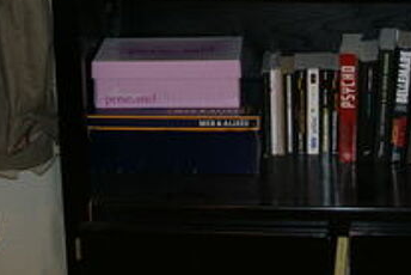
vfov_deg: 14.3
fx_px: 1045
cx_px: 191
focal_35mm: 91
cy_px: -97
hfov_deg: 22.2
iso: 200
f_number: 4
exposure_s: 1/30
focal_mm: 21
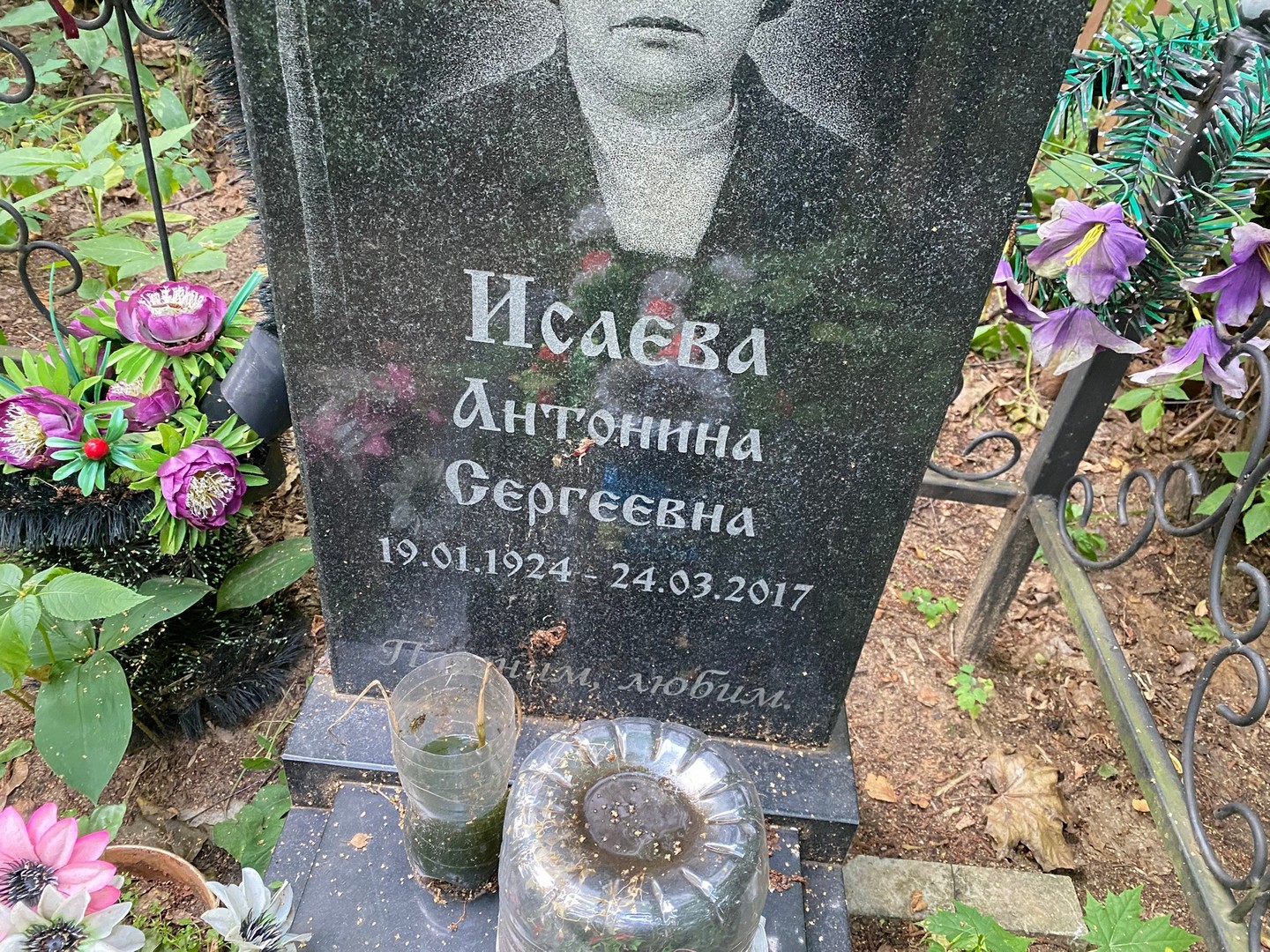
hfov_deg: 67.3
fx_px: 954
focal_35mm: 26
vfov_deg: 53.1
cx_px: 635
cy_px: 476
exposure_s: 1/60
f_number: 1.8
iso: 320
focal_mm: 4.25
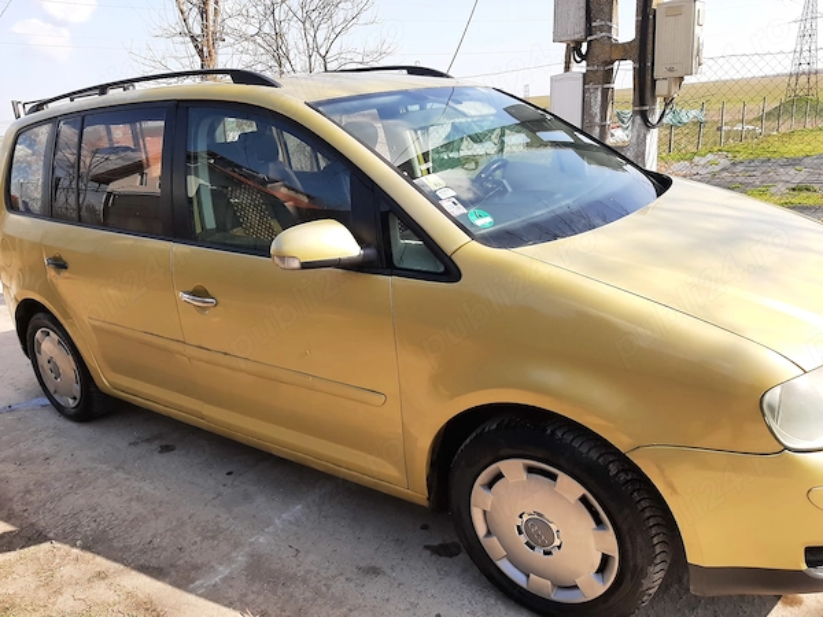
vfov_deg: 53.1
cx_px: 412
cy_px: 308
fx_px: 618
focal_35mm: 26
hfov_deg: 67.3
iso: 40
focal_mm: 3.93
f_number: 1.7
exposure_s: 1/1389
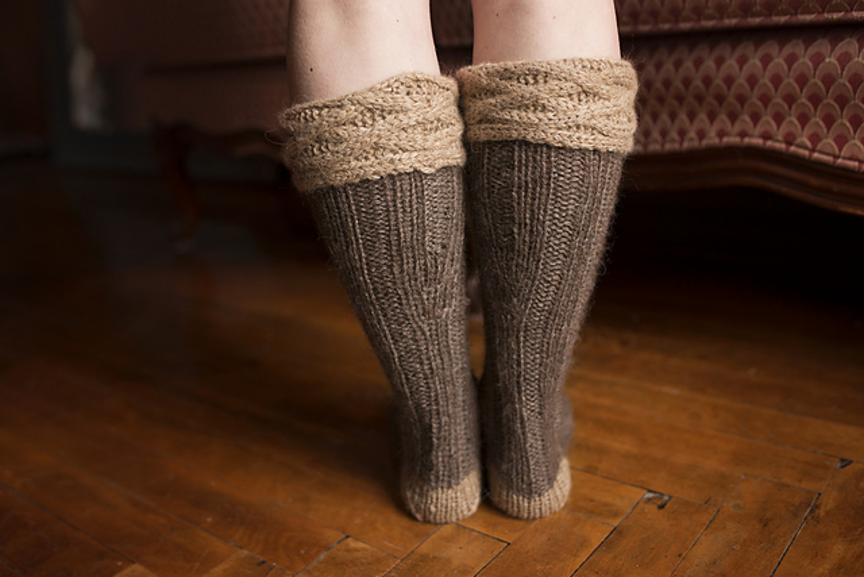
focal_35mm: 35
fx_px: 840
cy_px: 288
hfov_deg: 54.4
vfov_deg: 37.9
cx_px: 432
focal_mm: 35
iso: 800
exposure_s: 1/250
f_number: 2.8
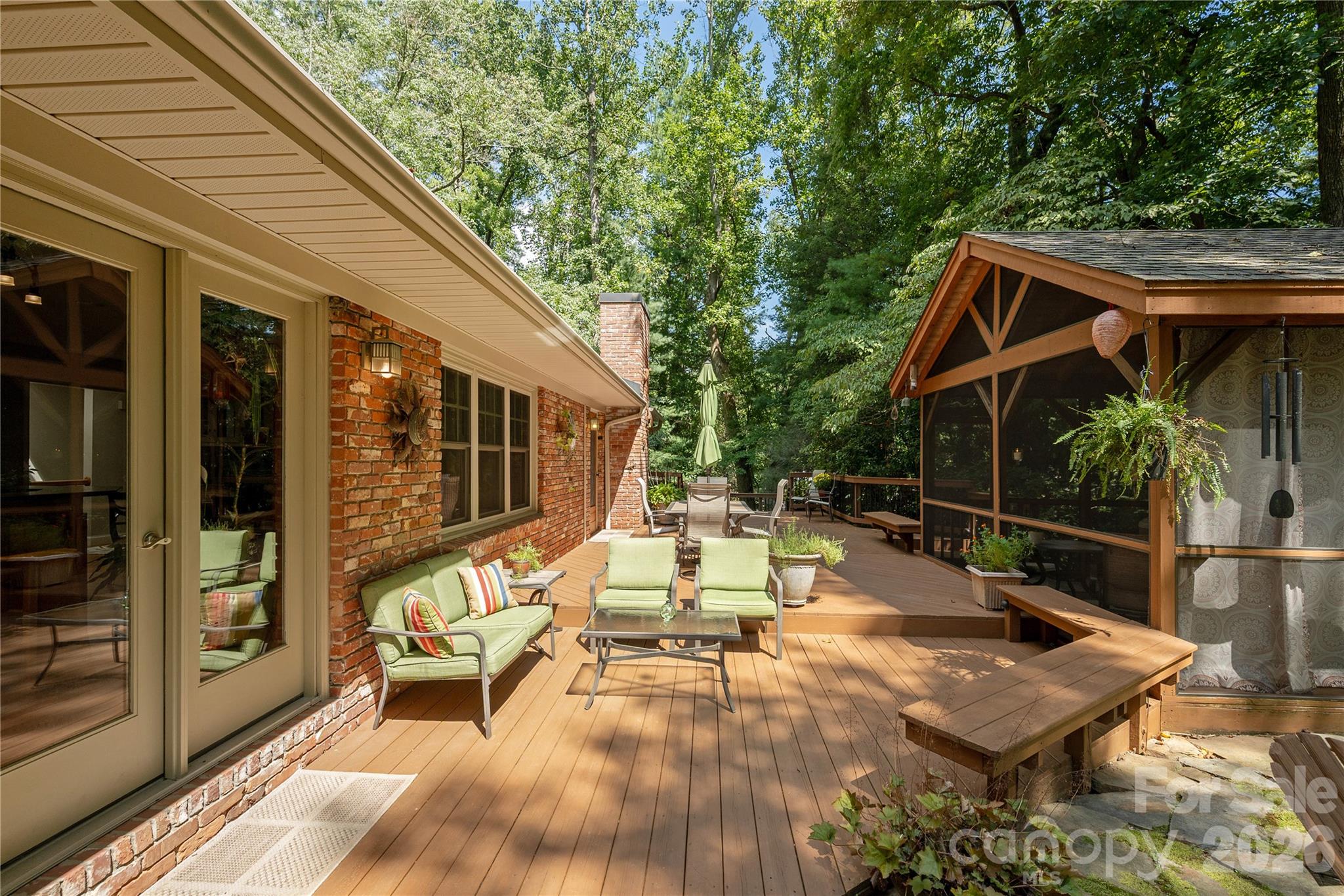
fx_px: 523
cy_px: 448
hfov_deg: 104.3
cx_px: 672
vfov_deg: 81.2
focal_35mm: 14
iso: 320
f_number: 7.1
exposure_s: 1/320
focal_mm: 14
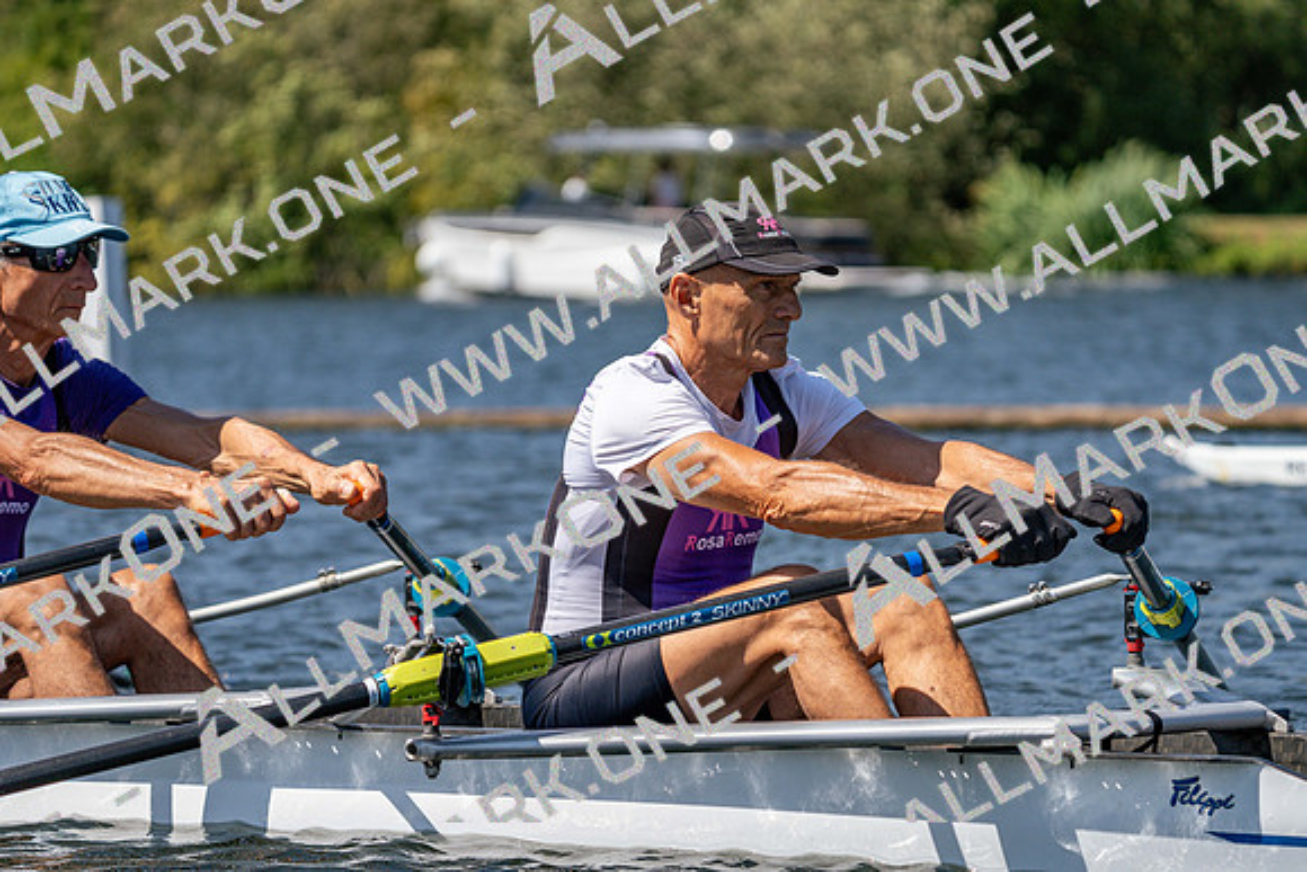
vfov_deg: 6.9
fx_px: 7262
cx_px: 654
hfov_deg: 10.3
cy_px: 436
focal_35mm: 200
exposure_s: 1/2000
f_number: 5.6
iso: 200
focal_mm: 200
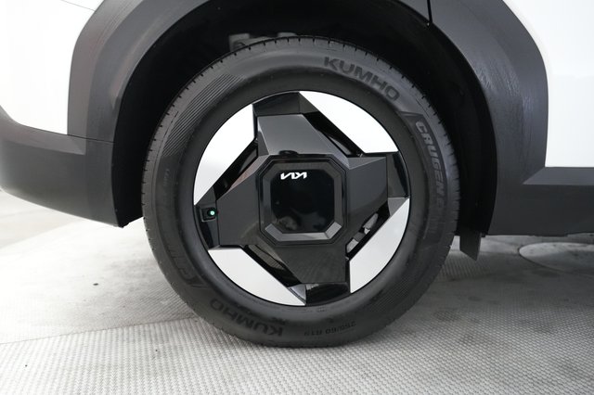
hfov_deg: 69.4
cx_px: 297
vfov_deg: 49.5
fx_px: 429
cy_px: 198
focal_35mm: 26
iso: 5000
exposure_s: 1/160
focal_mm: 26
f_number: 2.8
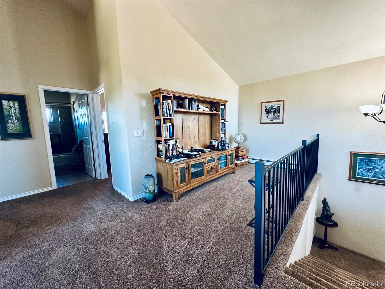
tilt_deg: -6.3
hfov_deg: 102.1
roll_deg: +1.6
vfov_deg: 85.7
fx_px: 156
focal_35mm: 14
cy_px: 144
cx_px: 192
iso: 320
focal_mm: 2.22
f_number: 2.2
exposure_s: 1/60
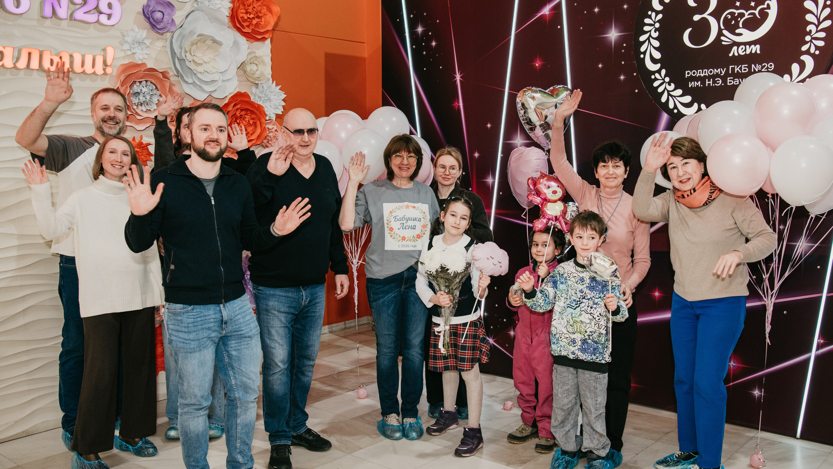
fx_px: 795
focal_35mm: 36
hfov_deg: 55.3
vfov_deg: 32.8
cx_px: 436
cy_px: 248
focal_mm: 30
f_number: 4
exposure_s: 1/160
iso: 400
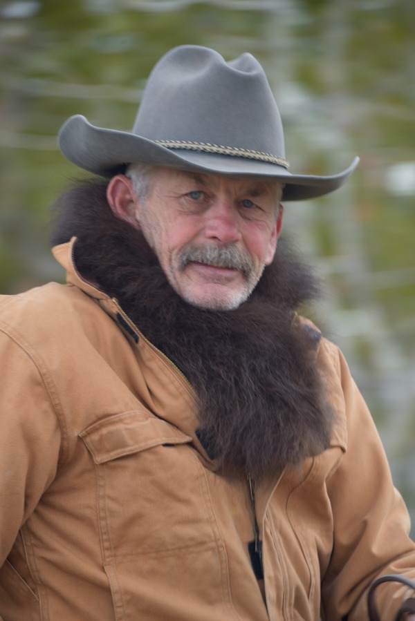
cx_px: 208
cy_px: 310
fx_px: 3974
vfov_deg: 8.9
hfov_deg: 6.0
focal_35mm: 230
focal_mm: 230
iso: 200
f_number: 5.6
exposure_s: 1/60
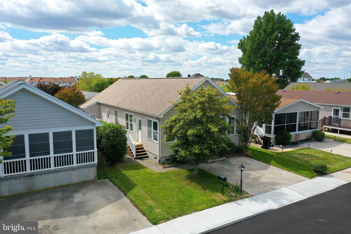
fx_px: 273
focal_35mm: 28
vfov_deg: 46.4
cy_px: 117
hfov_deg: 65.5
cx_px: 176
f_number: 5.6
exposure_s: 1/500
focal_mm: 10.26
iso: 100
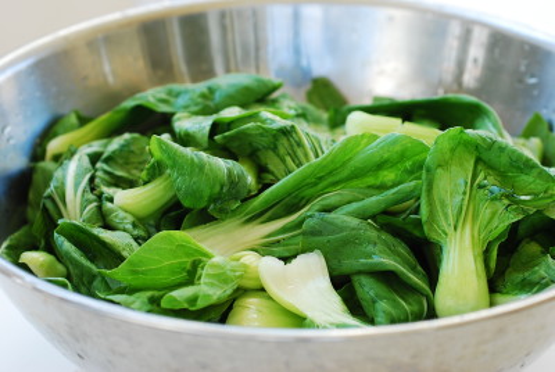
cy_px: 186
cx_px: 278
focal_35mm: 75
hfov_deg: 27.0
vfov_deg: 18.2
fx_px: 1158
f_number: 5
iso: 100
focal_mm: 50
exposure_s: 1/20
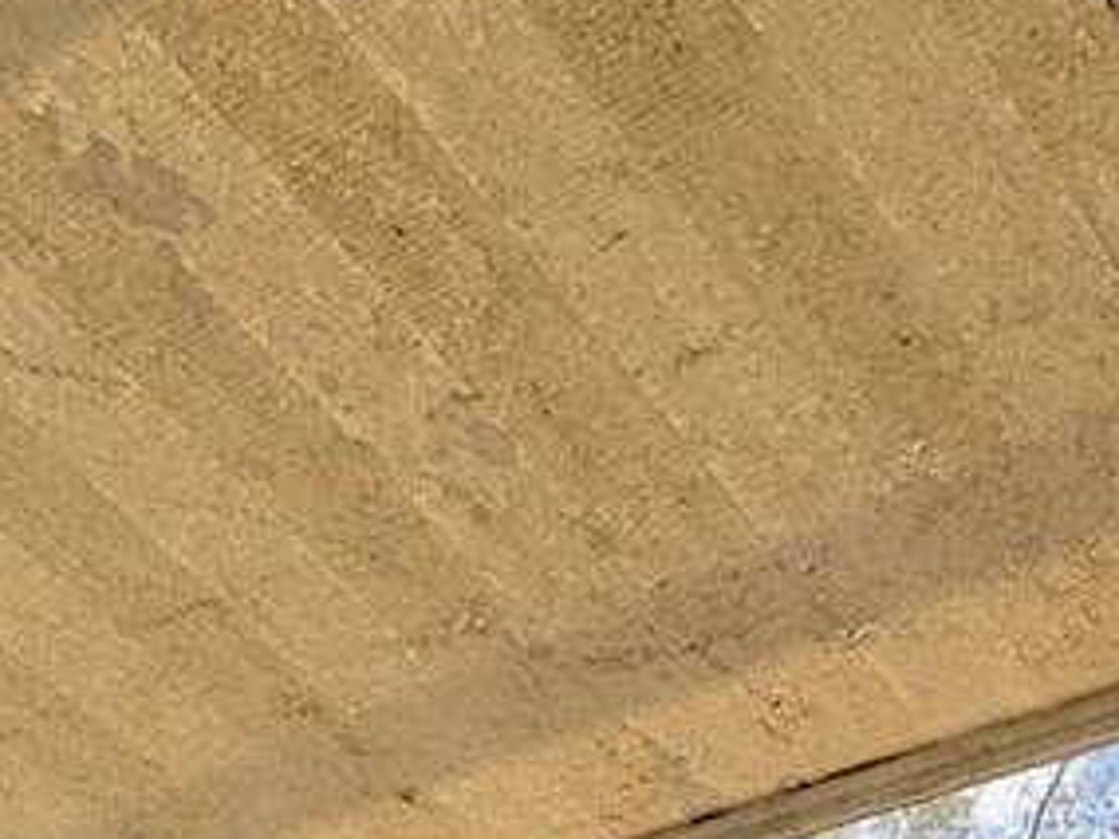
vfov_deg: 13.1
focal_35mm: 79
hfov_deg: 24.7
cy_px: 2115
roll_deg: +1.0
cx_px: 686
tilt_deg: -6.5
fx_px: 2554
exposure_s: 1/207
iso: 40
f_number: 2.2
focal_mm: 2.22
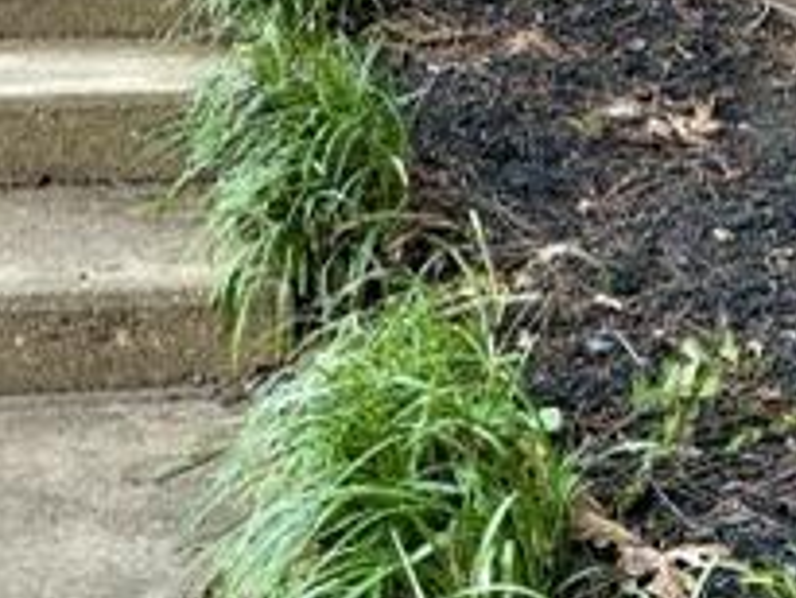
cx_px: 365
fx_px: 1726
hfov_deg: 26.0
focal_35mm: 75
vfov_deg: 18.5
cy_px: -144
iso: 200
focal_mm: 6.76
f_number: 1.78
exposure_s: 1/95
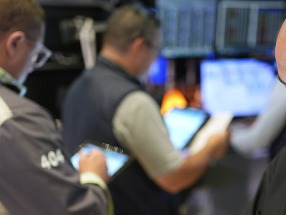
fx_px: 554
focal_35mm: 67
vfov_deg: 21.7
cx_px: 175
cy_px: 160
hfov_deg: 28.9
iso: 1000
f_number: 1.8
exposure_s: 1/125
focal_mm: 35
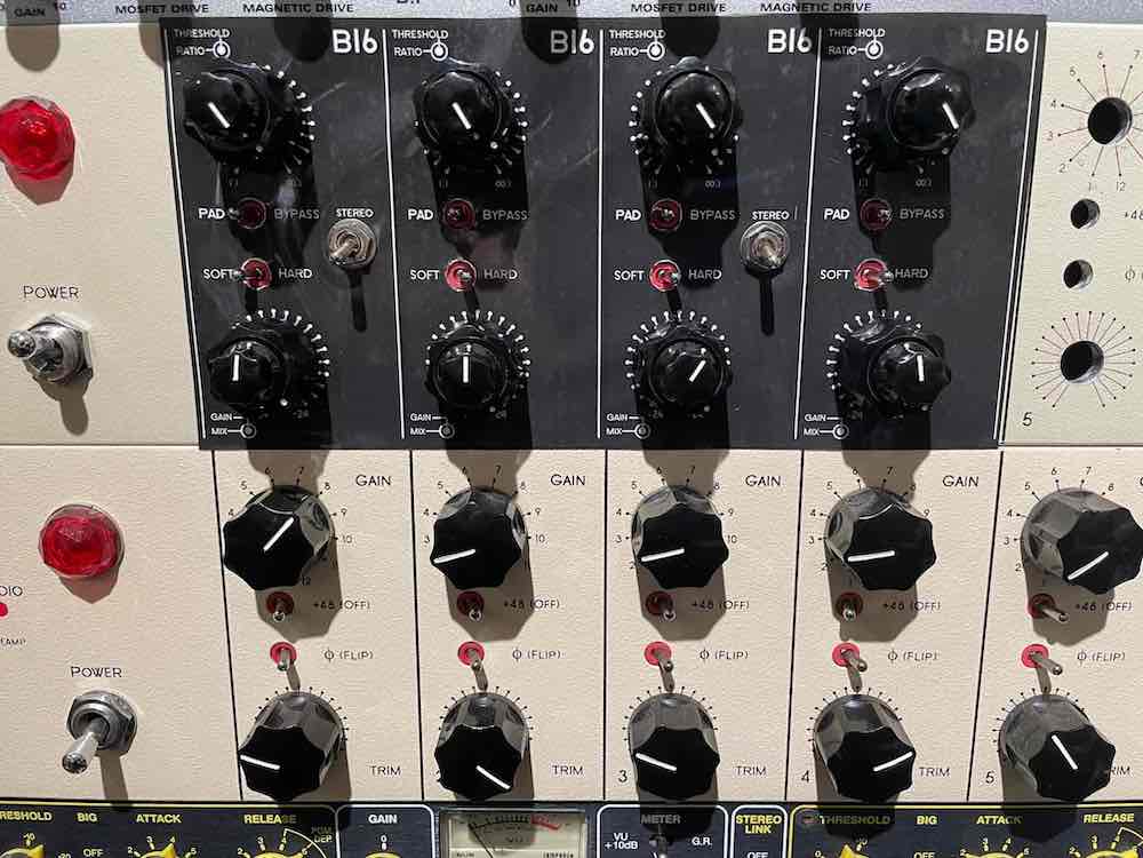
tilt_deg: -11.8
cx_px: 572
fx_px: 859
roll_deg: +0.2
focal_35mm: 26
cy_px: 429
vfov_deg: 53.1
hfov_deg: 67.3
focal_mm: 4.2
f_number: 1.6
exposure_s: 1/60
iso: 200
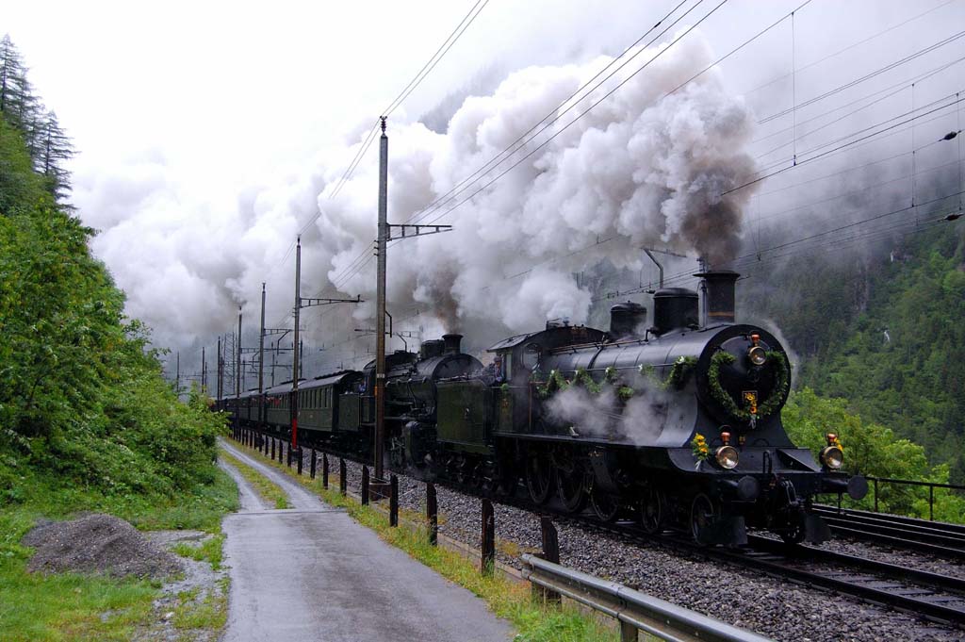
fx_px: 1125
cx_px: 482
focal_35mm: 42
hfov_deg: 46.4
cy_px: 321
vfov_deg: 31.8
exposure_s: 1/640
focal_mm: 28
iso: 800
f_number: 4.5
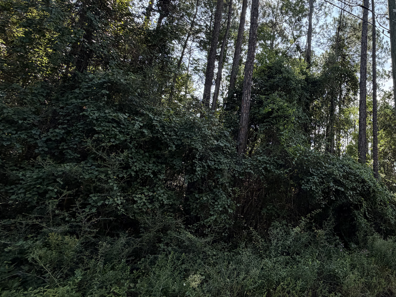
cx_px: 306
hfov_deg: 66.2
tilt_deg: +16.0
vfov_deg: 56.7
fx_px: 275
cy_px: 134
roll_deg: -4.1
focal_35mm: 24
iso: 64
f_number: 2.2
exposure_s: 1/502
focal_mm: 2.22
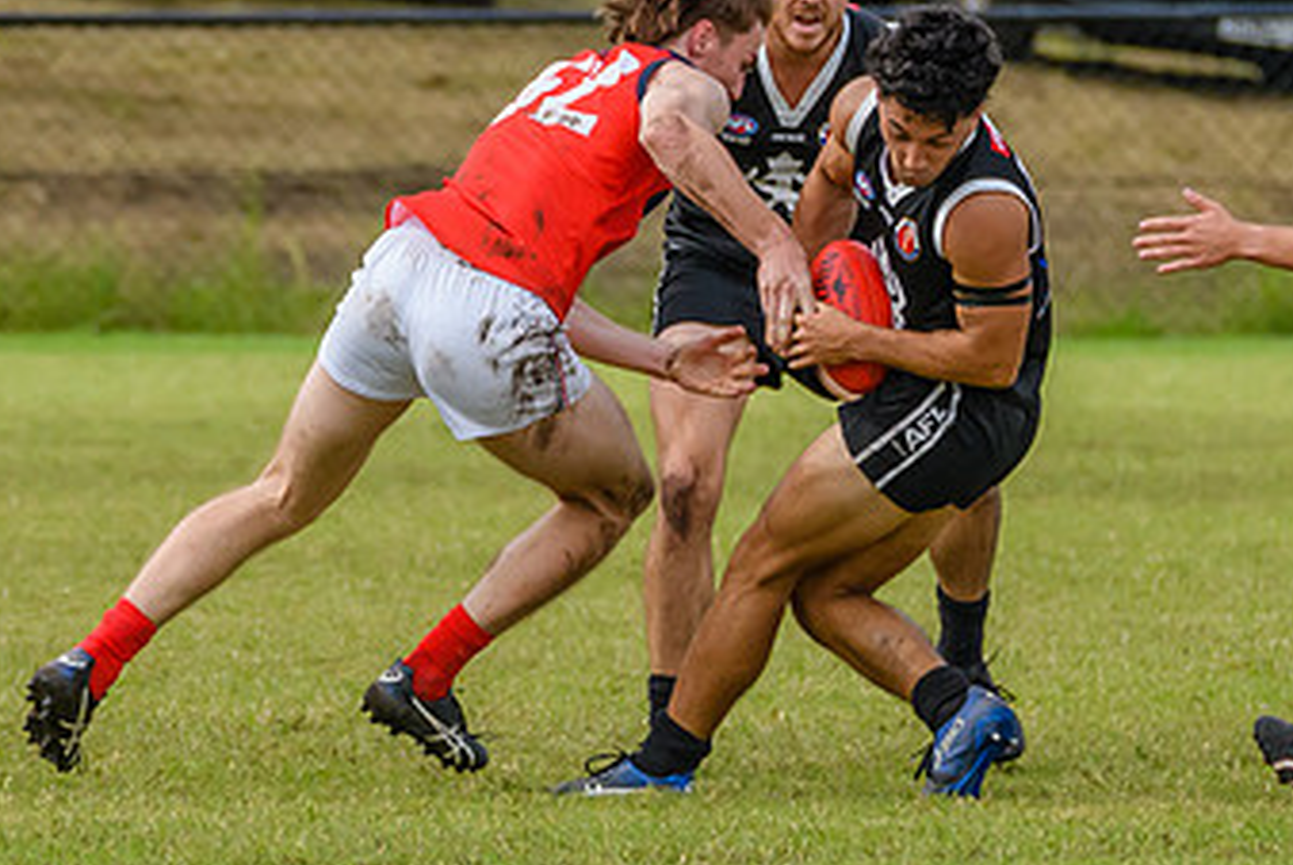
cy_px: 223
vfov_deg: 1.0
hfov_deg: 1.5
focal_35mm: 1421
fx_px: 51080
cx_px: 691
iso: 1100
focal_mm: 350
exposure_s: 1/2000
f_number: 6
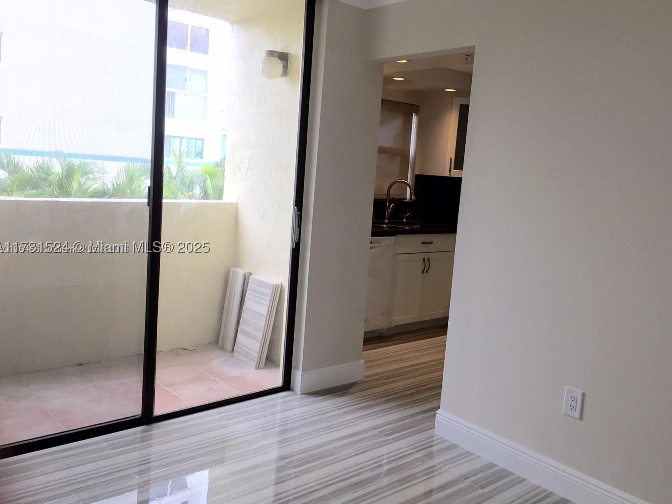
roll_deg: -4.5
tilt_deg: -8.1
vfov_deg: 46.8
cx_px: 338
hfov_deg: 60.0
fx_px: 582
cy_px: 250
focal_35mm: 30
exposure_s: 1/120
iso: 50
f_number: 2.2
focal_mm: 4.15
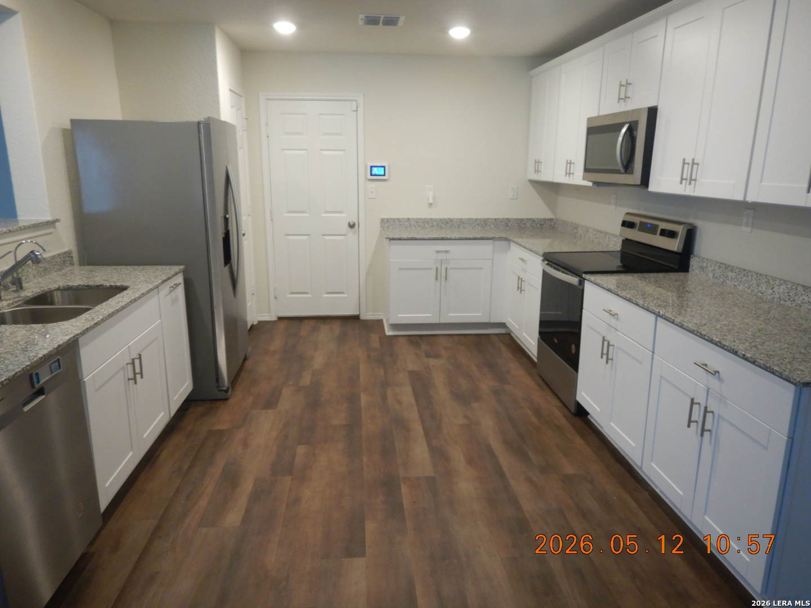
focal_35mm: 24
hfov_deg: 71.6
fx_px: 562
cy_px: 304
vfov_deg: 56.8
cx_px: 406
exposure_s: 1/30
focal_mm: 4.3
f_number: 2.8
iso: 280
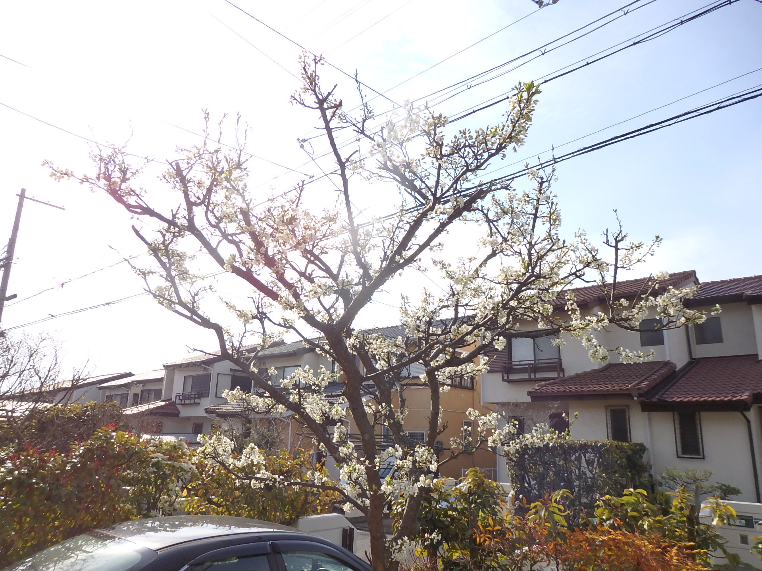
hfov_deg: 69.4
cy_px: 286
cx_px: 381
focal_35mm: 25
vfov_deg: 54.9
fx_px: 550
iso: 160
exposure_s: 1/2000
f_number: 3
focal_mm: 4.5
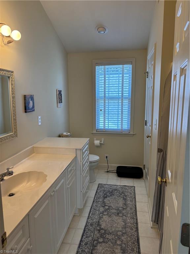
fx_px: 190
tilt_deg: -8.4
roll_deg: +0.2
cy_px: 127
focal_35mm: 26
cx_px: 95
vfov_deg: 67.3
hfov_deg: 53.1
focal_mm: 5.96
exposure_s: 1/120
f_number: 1.6
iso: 80
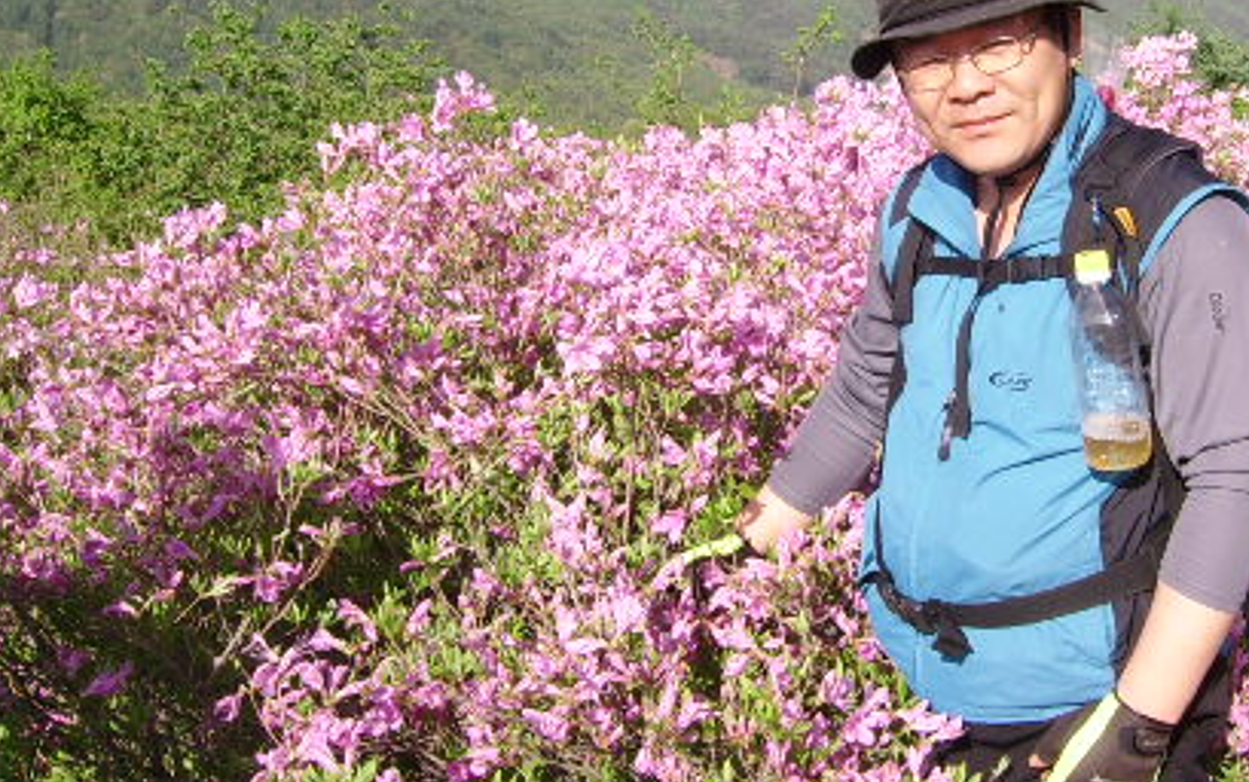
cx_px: 889
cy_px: 241
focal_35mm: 58
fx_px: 1975
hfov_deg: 34.6
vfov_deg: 22.3
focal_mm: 5.95
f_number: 5.8
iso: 50
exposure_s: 1/229
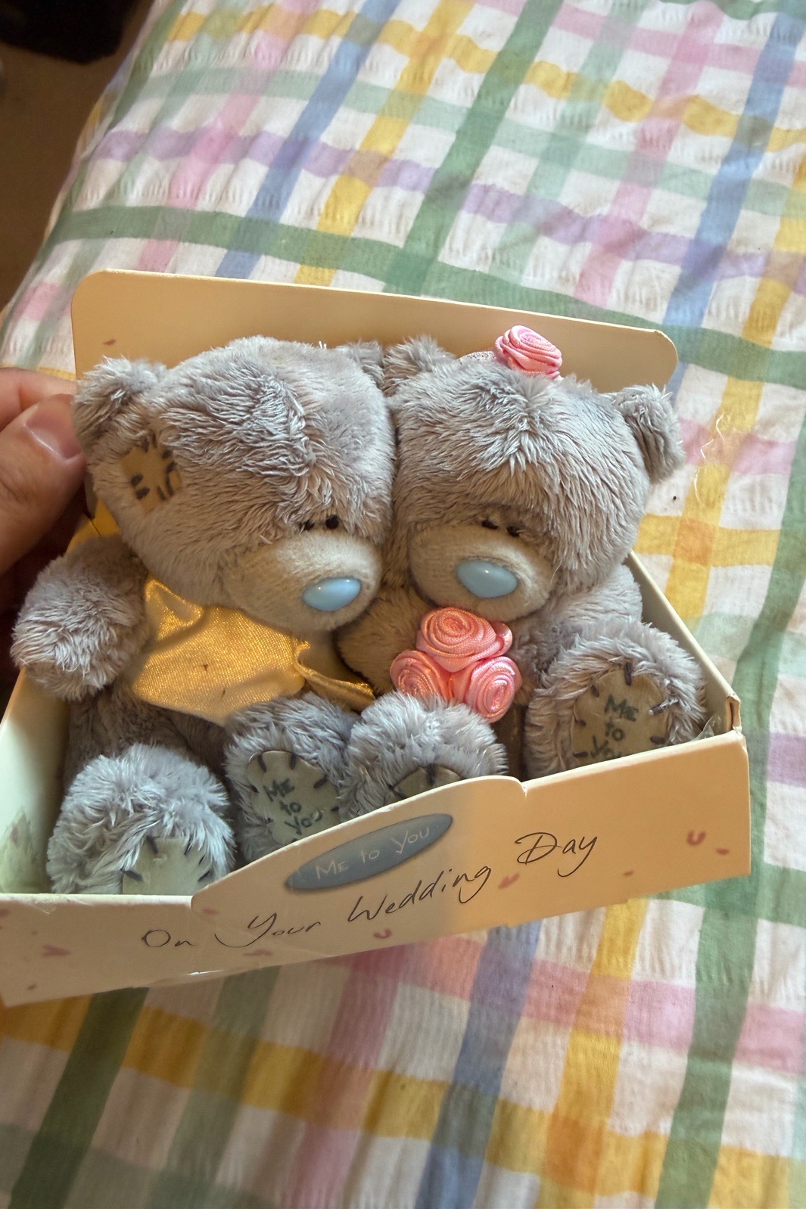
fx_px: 840
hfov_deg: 51.1
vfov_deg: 71.5
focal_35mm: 25
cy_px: 604
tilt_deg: -66.4
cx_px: 353
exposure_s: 1/60
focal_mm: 2.22
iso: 200
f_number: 2.2
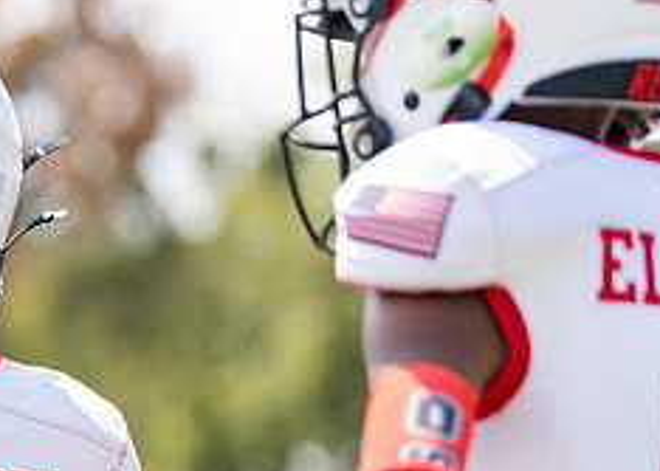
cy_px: 445
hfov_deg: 5.7
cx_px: -257
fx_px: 6596
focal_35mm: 352
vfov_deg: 4.1
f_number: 2.8
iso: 200
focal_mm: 126
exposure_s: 1/1250
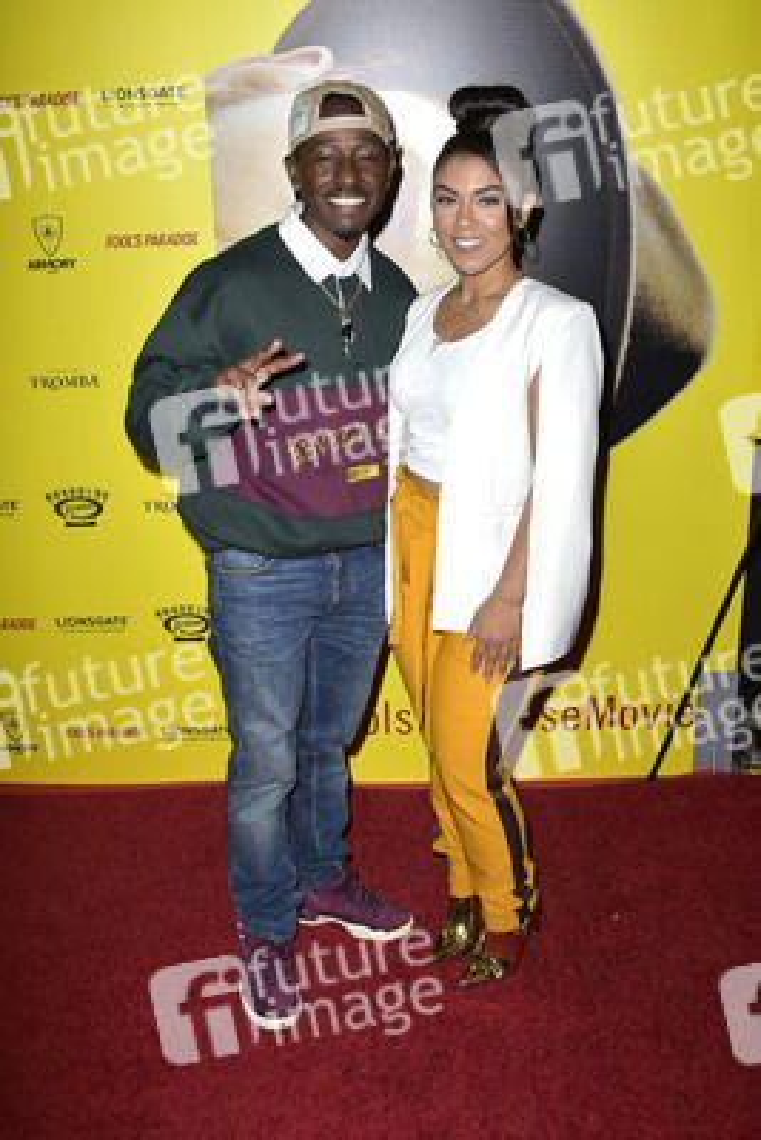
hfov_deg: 41.1
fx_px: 1014
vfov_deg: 58.7
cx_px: 380
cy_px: 570
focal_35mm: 32
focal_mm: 32
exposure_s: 1/250
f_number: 6.3
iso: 250
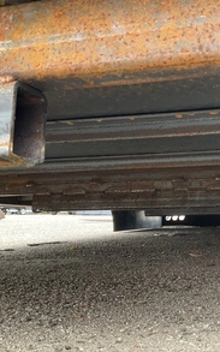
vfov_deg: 47.2
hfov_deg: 29.0
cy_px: 177
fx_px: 403
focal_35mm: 42
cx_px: 207
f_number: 1.8
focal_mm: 3
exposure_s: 1/62
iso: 64
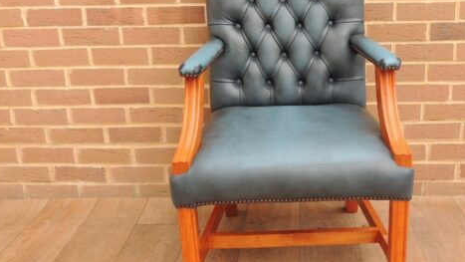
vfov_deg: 28.3
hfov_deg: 47.9
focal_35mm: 42
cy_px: 107
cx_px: 290
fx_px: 518
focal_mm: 5.3
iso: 100
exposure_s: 1/100
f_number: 3.1
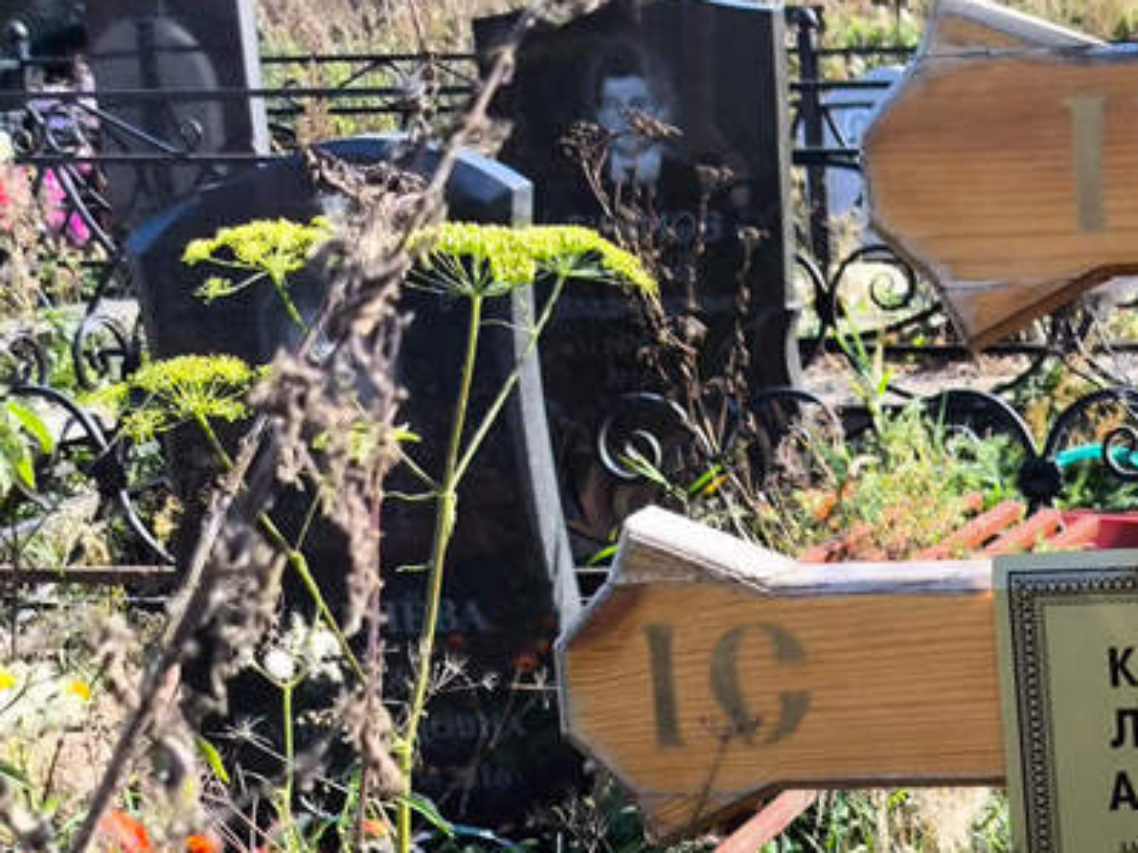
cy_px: 801
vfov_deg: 14.5
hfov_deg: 18.9
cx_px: 1145
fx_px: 3320
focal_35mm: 101
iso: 50
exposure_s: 1/499
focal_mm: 4.71
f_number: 1.7
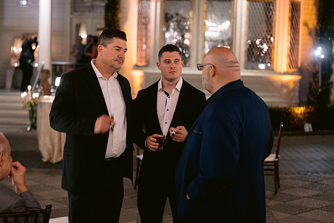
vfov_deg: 22.1
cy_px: 114
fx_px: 571
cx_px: 136
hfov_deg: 32.5
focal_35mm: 62
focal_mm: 50
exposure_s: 1/60
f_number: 1.8
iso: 1600
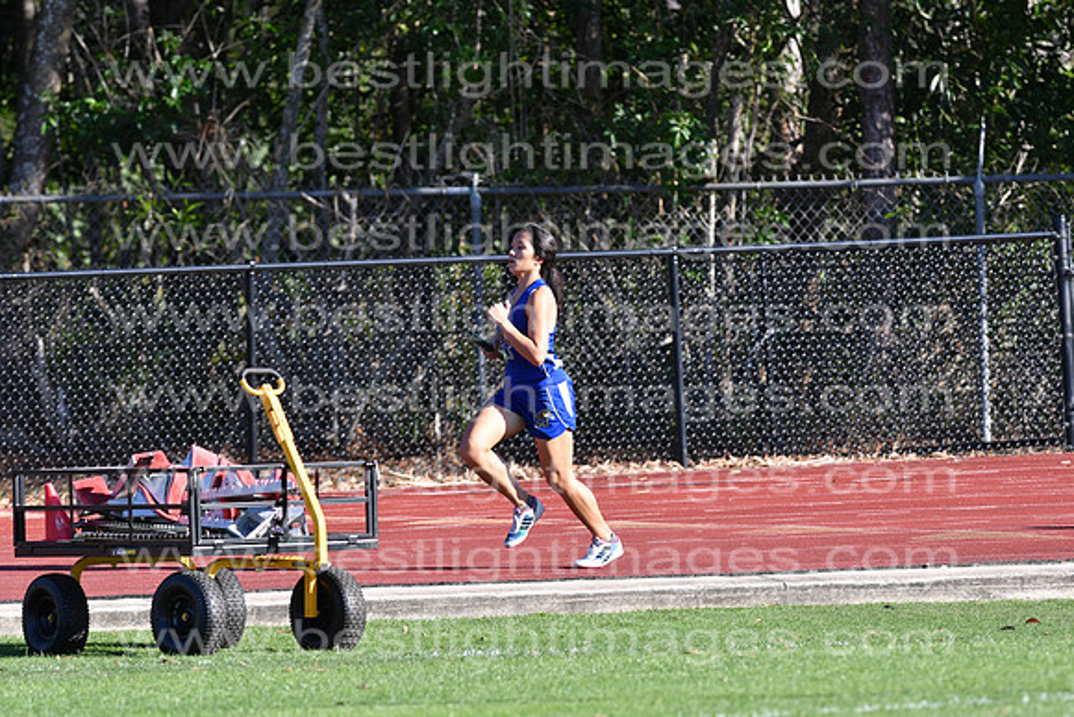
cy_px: 358
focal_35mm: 450
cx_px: 537
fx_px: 13428
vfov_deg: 3.1
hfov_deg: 4.6
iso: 400
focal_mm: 300
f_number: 5.6
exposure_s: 1/1250
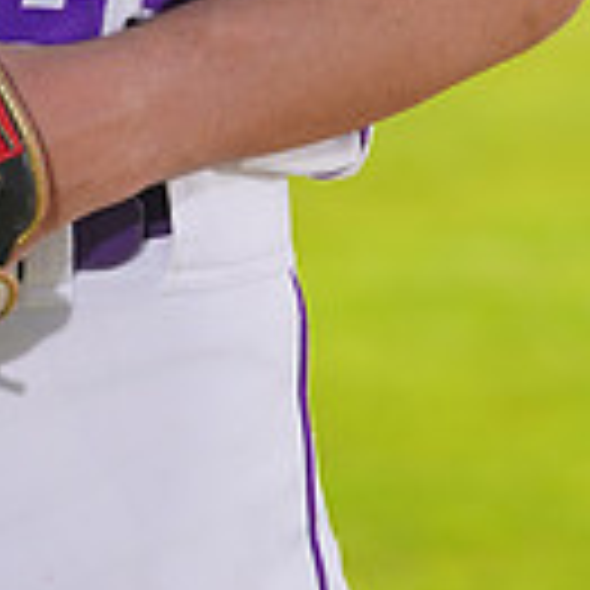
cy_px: -676
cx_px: -47
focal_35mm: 873
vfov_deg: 2.0
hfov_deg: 2.0
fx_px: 16834
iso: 100
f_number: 8
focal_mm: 232
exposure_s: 1/250
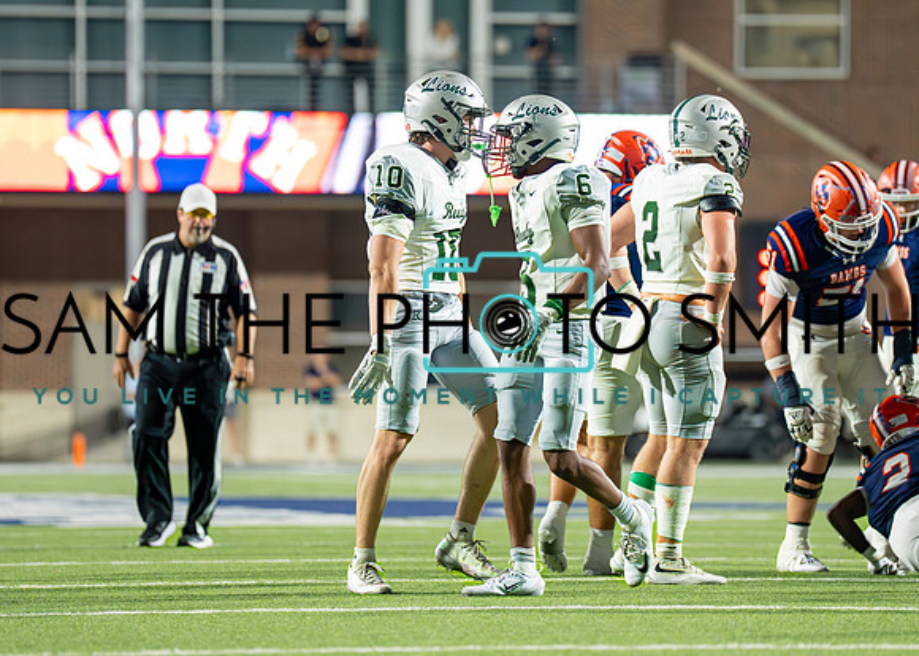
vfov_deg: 4.6
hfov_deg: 6.4
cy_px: 275
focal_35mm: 316
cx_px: 491
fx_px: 8238
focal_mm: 200
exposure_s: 1/1250
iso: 3200
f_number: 2.8
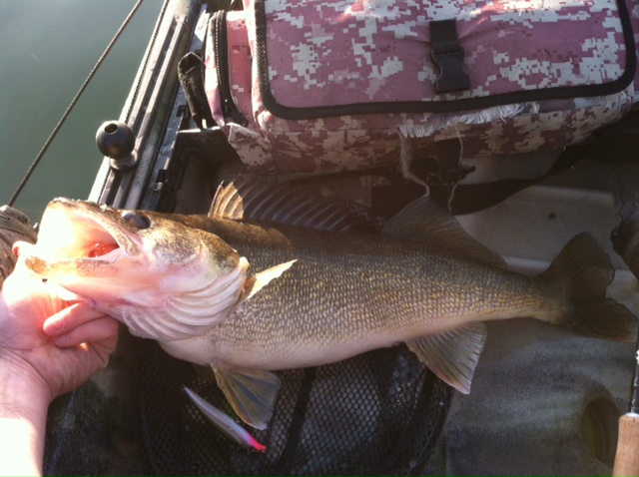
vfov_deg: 40.6
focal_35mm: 35
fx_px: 645
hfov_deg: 52.7
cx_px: 320
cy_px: 238
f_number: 2.8
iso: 80
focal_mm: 3.85
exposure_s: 1/138
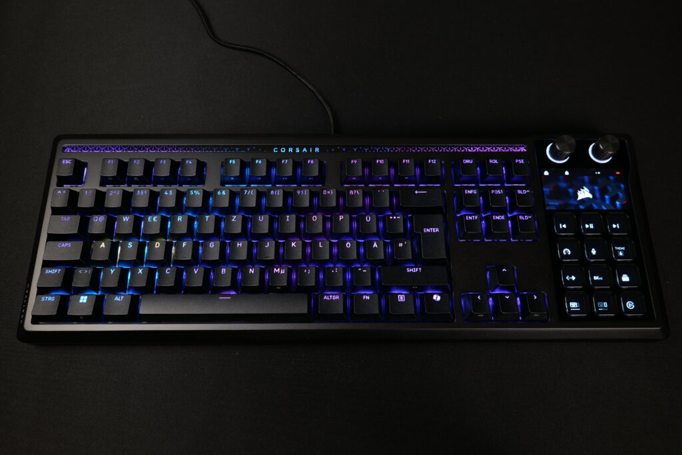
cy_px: 228
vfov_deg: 47.9
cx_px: 341
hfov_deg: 67.4
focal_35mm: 27
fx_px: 512
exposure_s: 1/2
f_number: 5.3
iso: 100
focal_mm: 27
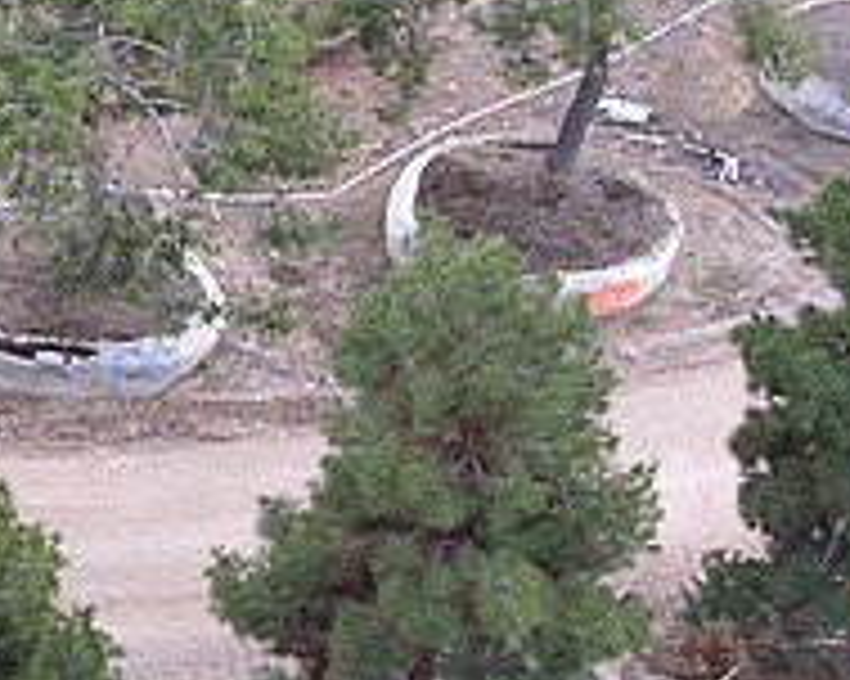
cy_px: 552
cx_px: -9
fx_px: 2866
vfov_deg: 13.4
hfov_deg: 16.5
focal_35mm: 114
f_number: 2.8
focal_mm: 5.8
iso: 100
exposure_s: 1/59.1
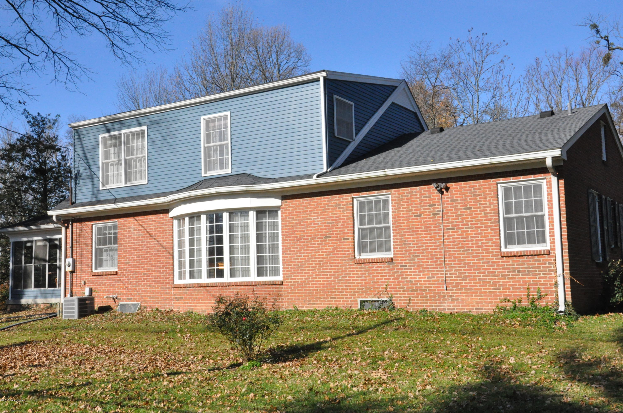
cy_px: 206
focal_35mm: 42
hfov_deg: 46.5
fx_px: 726
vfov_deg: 31.8
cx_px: 312
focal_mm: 28
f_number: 19
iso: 2500
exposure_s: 1/1500
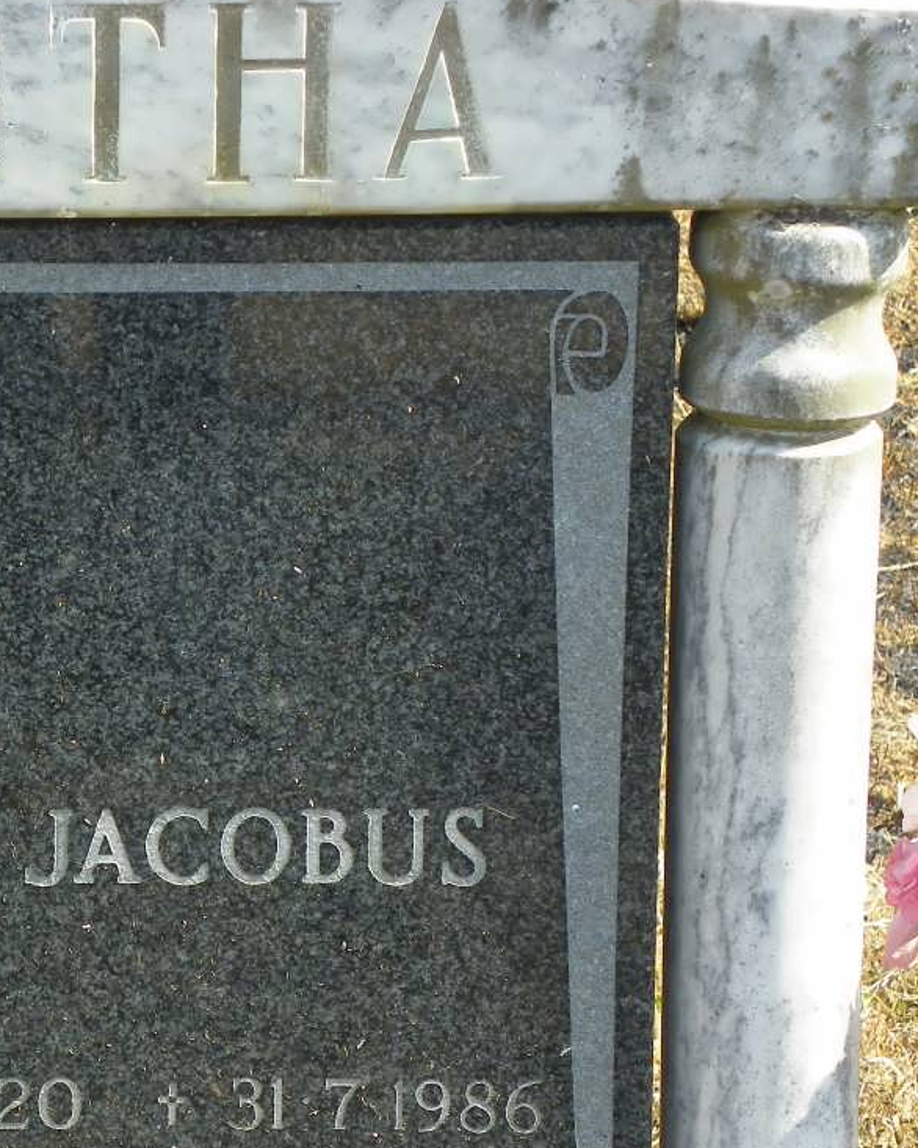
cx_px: 94
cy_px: 609
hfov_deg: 11.0
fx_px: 4723
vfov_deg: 13.9
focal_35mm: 139
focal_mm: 15.5
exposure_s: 1/125
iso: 64
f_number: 4
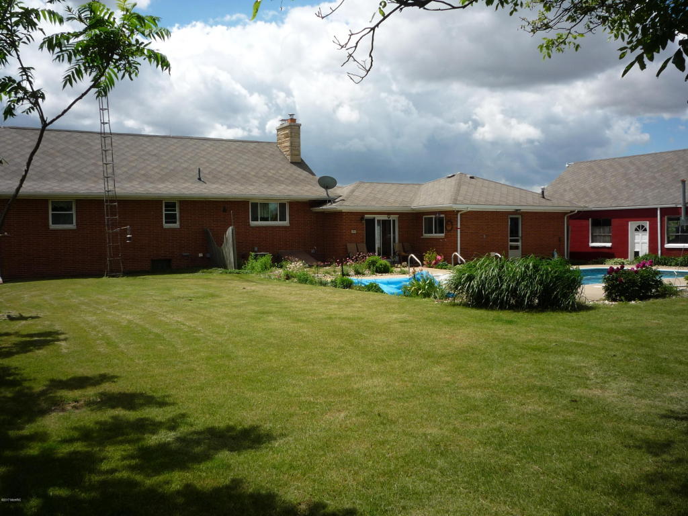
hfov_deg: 56.8
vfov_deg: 44.2
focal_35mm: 32
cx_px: 344
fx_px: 636
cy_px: 258
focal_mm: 5.2
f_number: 5.6
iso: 100
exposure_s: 1/400
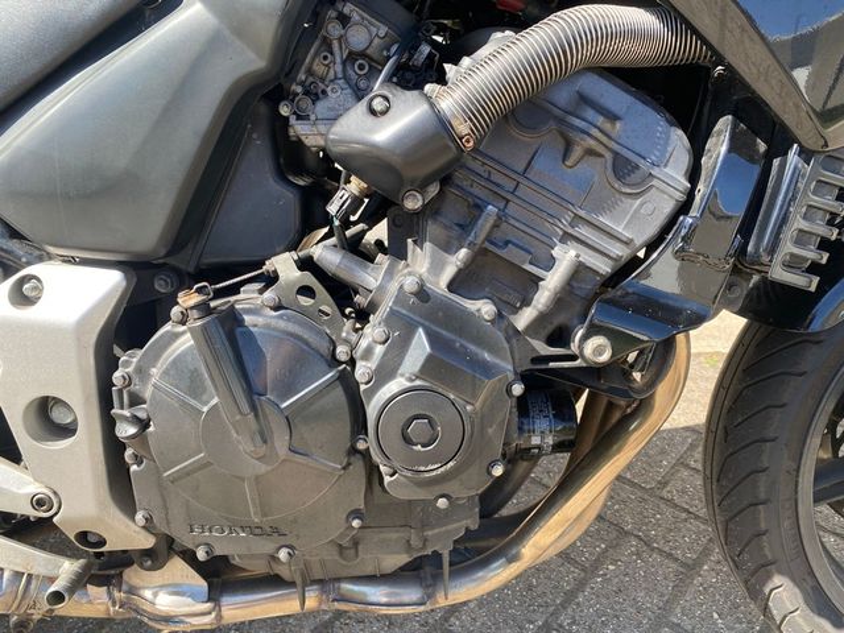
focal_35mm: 26
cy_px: 316
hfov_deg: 67.3
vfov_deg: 53.1
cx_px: 422
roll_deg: -0.9
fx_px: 634
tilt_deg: -26.0
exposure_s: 1/415
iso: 32
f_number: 1.8
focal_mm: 4.25
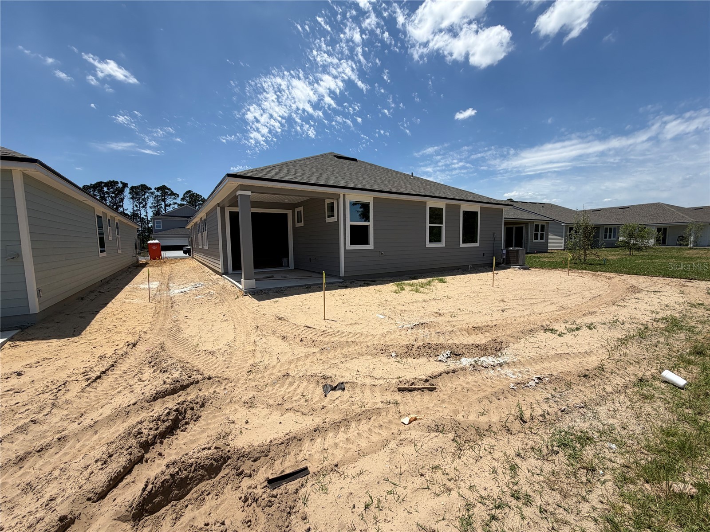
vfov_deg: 85.7
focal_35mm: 14
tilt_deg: -6.1
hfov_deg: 102.1
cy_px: 266
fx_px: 287
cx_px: 355
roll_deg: +0.1
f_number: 2.2
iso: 20
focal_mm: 2.22
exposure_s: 1/1368
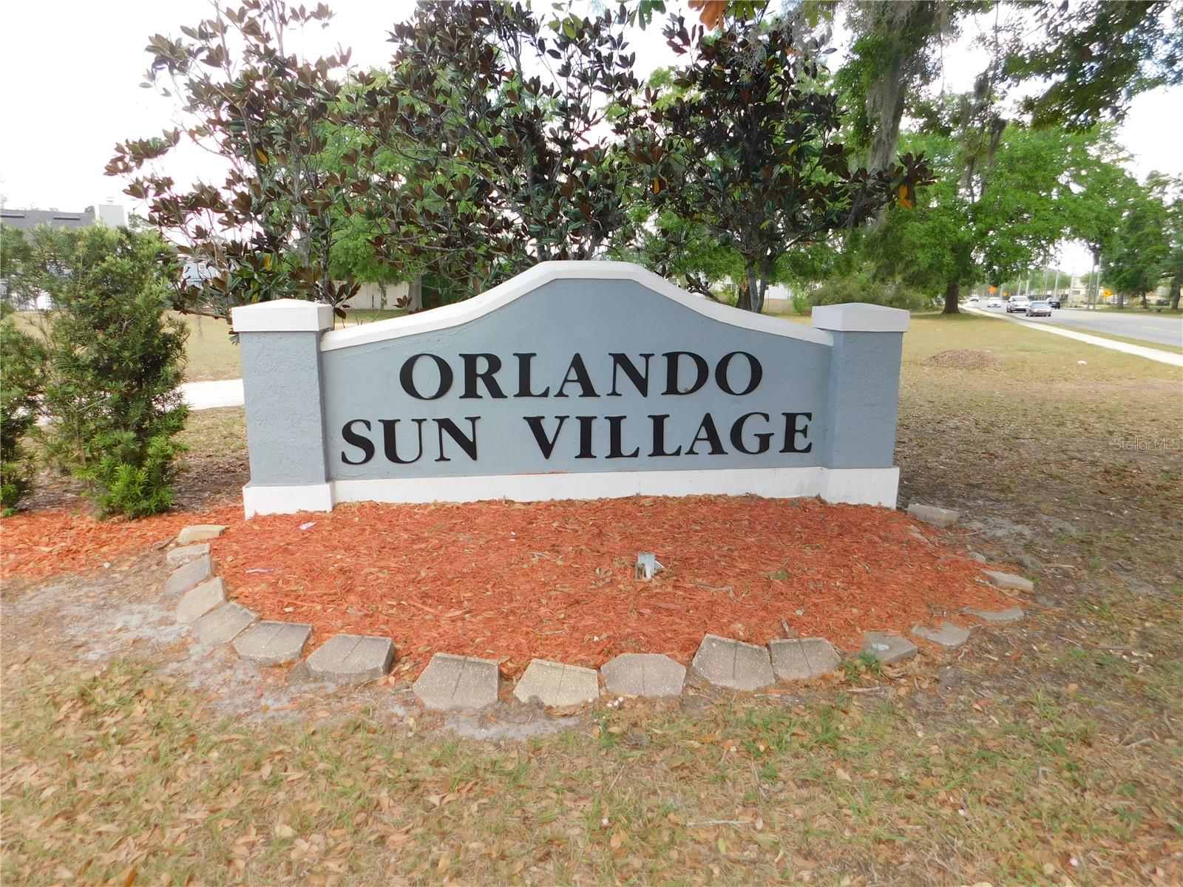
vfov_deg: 58.9
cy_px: 444
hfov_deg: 73.9
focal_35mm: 23
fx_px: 786
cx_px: 592
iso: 125
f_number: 3
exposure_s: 1/320
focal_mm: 4
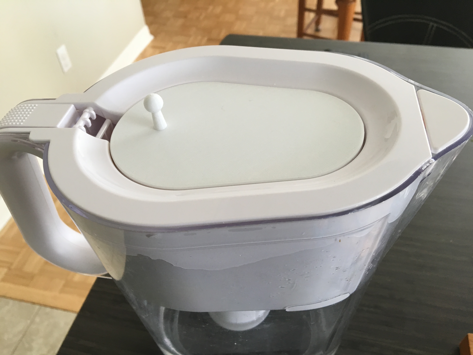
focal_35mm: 29
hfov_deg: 61.7
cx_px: 236
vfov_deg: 48.2
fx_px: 396
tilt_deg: -45.3
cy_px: 178
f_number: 2.2
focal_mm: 4.15
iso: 80
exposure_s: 1/30
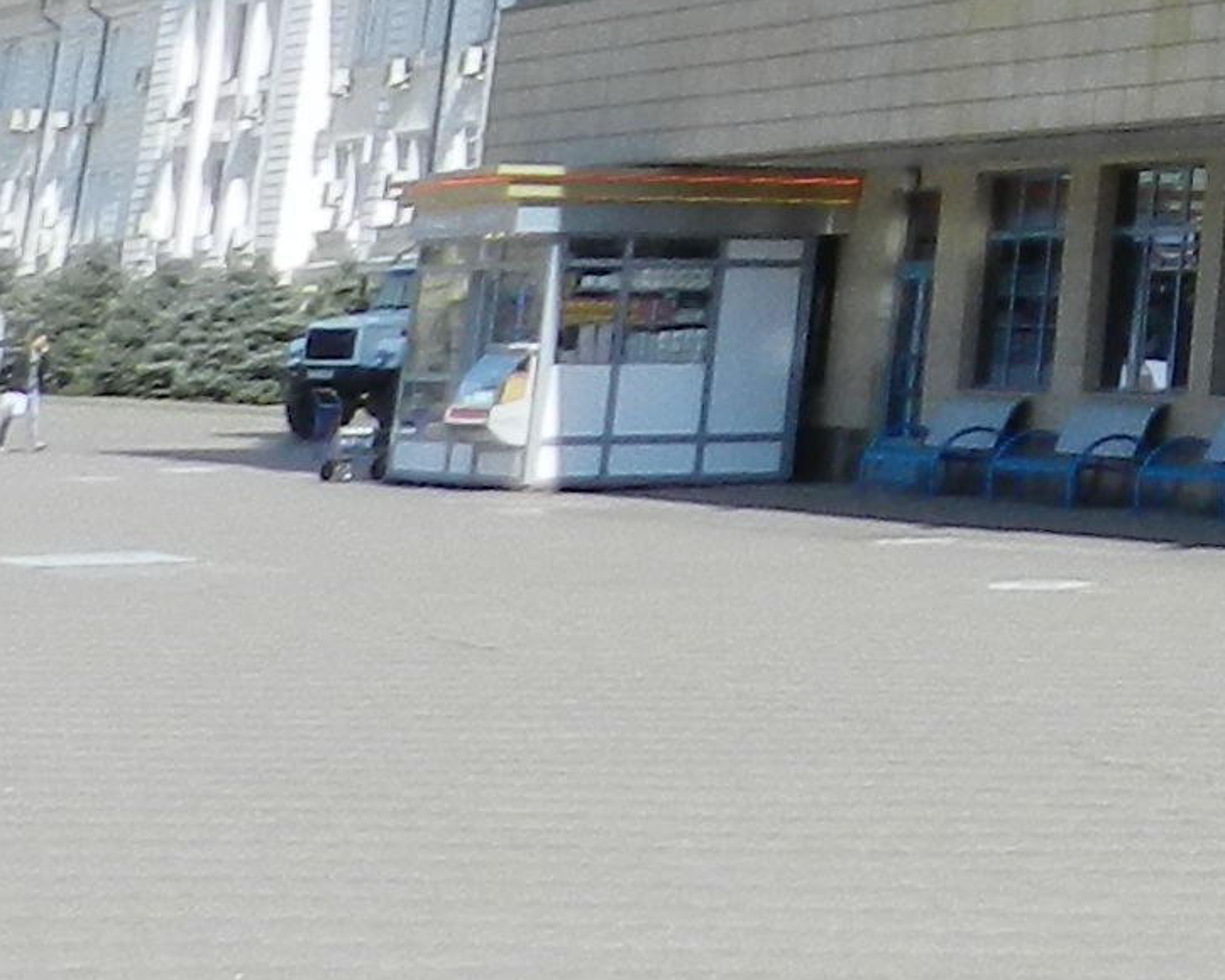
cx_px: 2381
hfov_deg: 13.5
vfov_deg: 10.9
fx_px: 4495
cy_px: -1214
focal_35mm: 124
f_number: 4
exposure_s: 1/800
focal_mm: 4
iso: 160
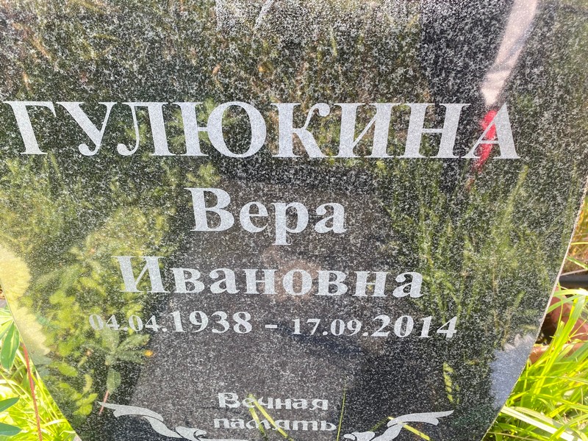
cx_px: 294
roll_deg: +2.2
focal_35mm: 26
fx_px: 442
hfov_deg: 67.3
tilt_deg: -34.2
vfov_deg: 53.1
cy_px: 220
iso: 40
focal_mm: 4.25
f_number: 1.8
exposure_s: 1/122
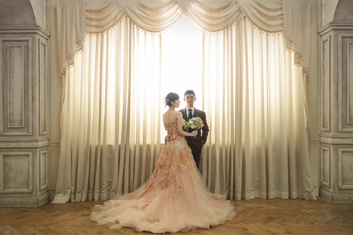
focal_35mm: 32
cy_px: 118
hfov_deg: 58.7
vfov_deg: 41.1
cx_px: 176
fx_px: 314
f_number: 2.8
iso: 1600
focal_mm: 32
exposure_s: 1/250
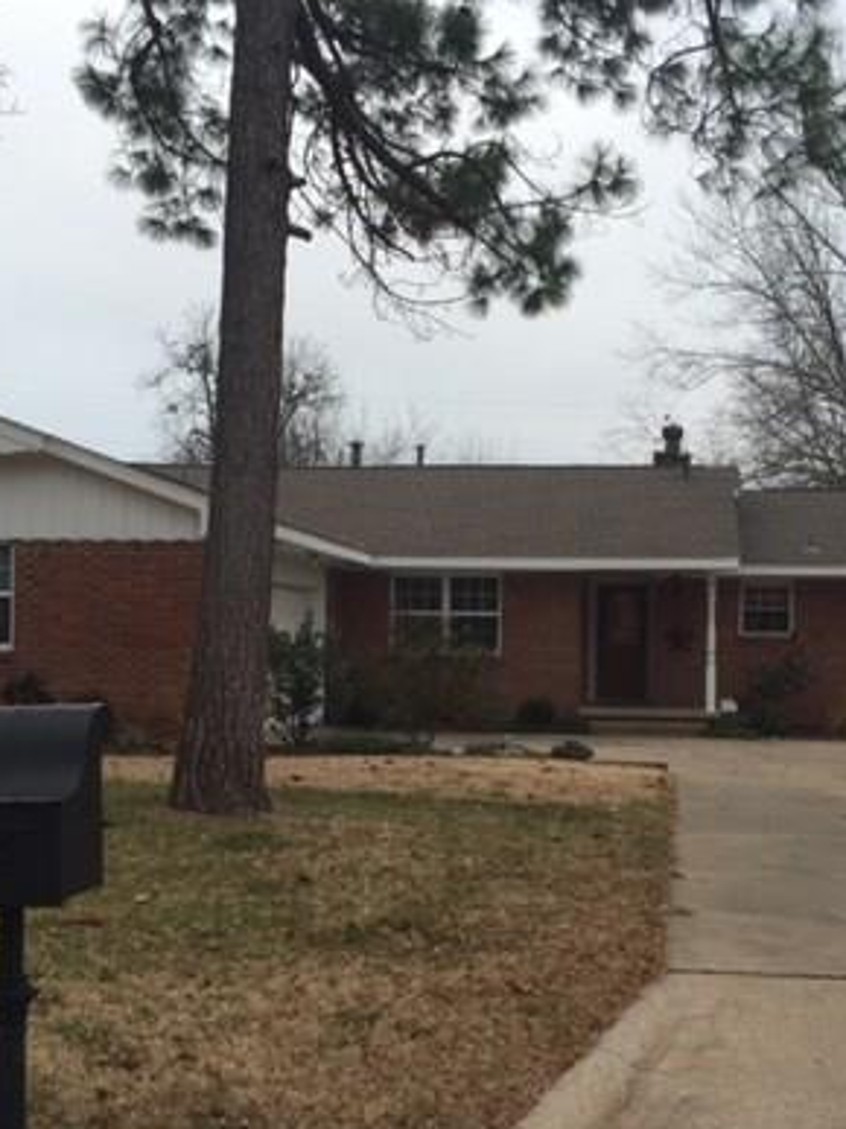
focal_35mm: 48
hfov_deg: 30.2
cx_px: 481
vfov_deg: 39.6
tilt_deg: +0.9
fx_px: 1565
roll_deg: -0.3
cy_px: 648
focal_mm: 4.15
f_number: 2.2
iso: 32
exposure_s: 1/60
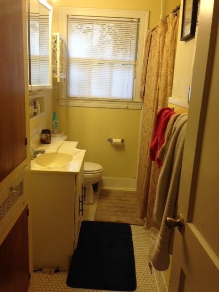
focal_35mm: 33
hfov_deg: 42.9
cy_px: 146
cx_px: 110
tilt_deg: -10.4
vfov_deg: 55.4
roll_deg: -2.6
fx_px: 278
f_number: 2.4
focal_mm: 4.12
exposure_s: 1/60
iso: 64
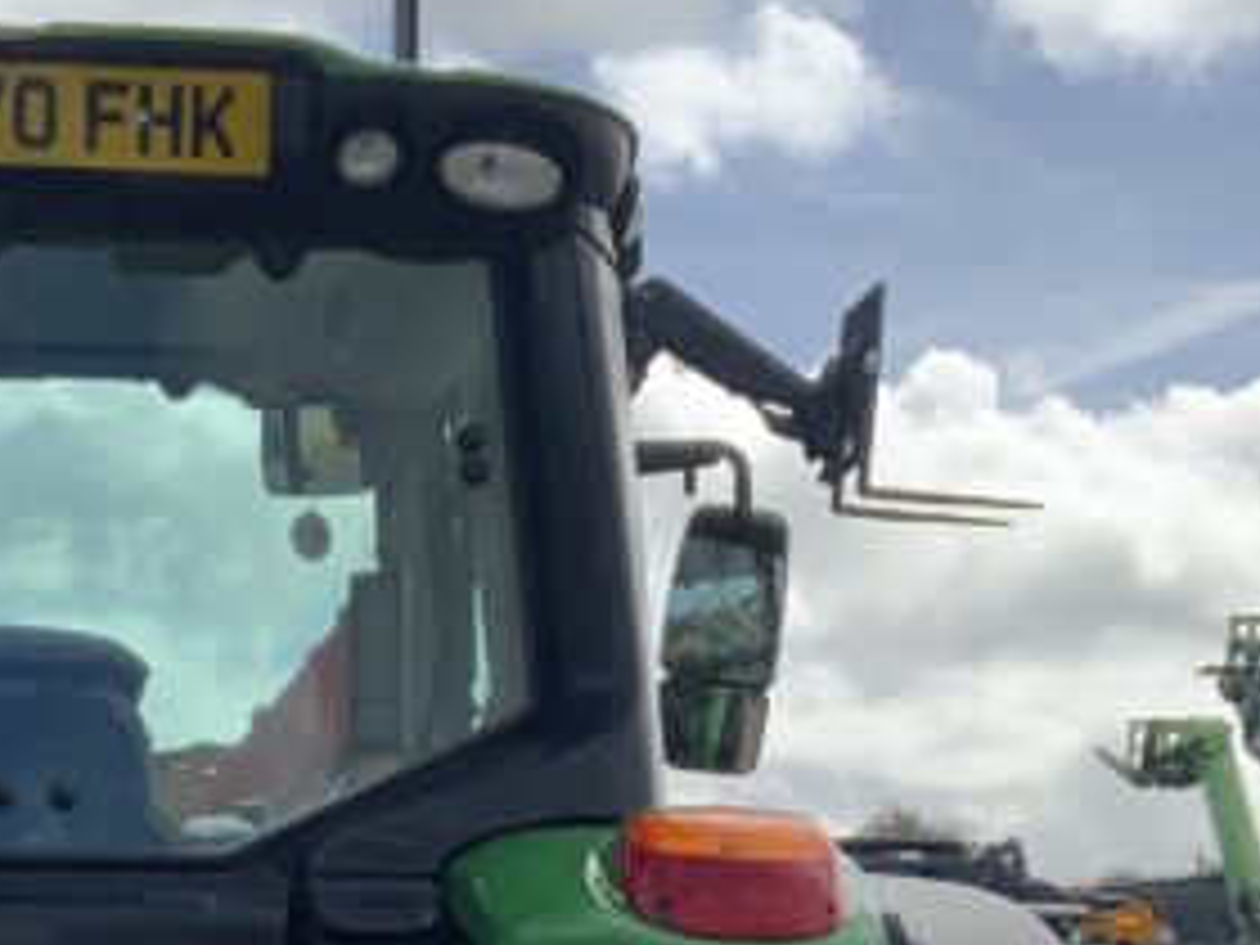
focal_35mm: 106
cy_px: 1310
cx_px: 396
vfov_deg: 13.4
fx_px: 3858
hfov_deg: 18.5
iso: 16
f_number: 1.8
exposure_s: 1/1984
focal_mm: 3
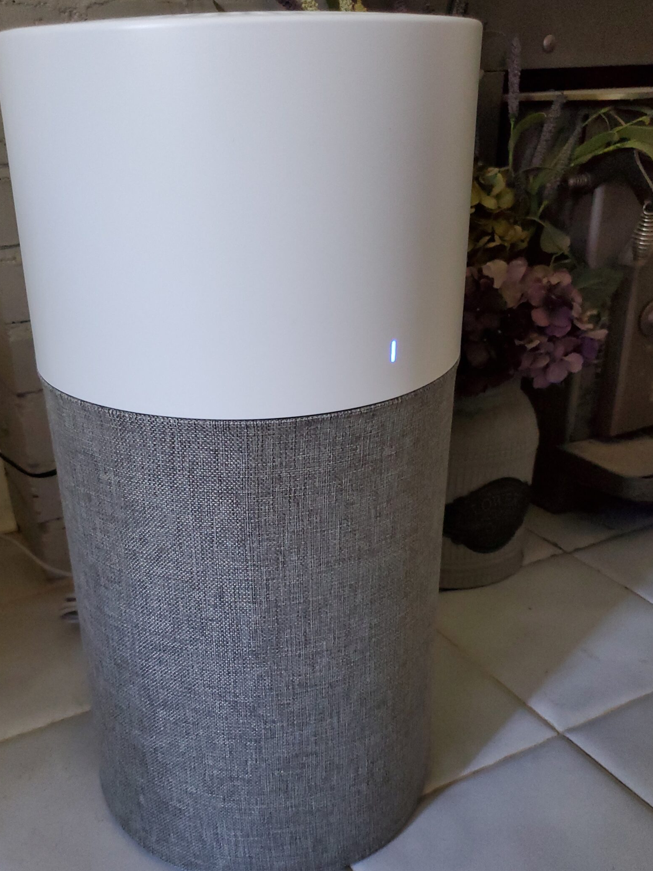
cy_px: 502
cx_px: 276
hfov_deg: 44.0
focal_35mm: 32
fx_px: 805
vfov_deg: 56.6
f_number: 1.5
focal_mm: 4.3
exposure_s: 1/17
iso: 295
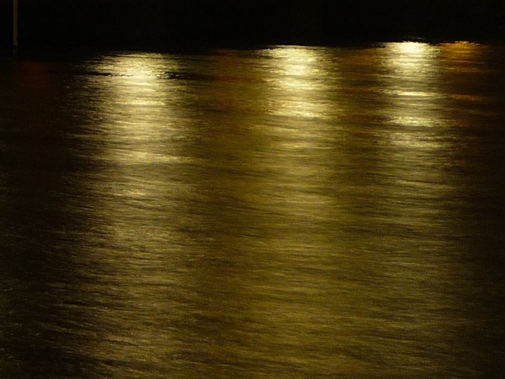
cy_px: -128
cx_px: -372
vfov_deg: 8.7
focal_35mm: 167
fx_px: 2437
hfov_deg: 11.1
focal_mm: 8
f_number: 4.2
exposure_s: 1.6
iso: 100
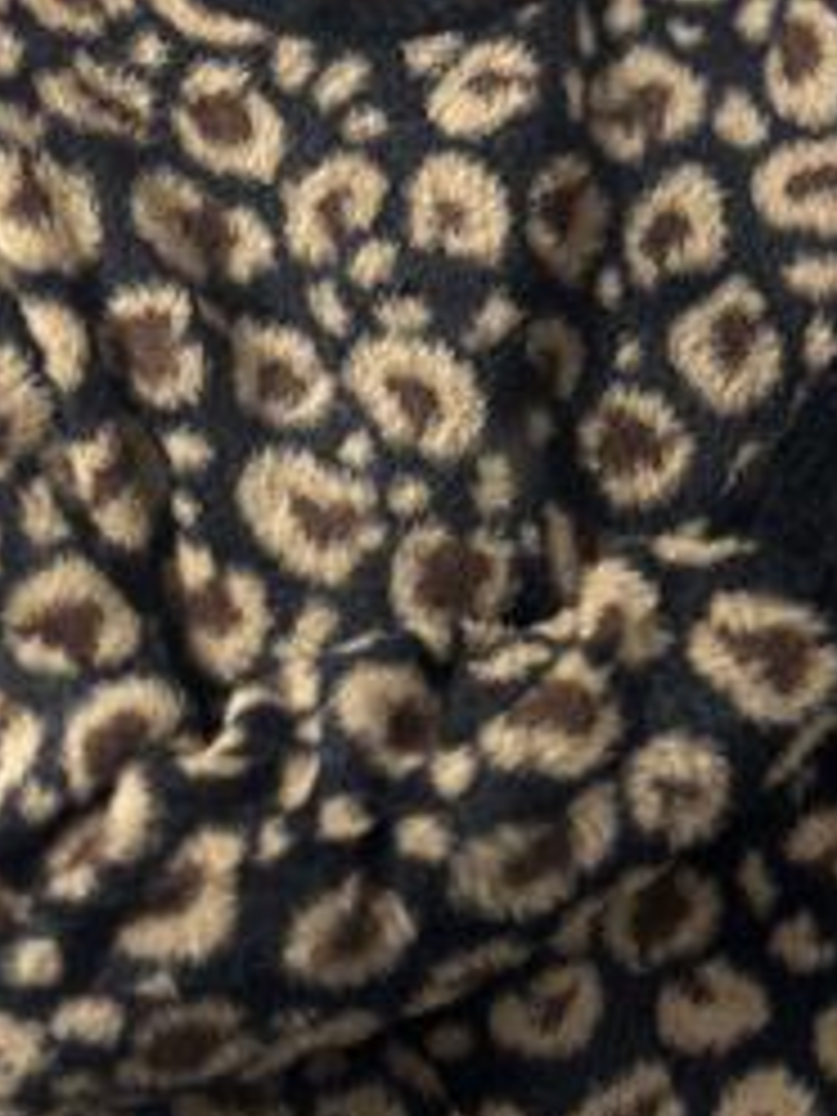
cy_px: 493
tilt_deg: -38.5
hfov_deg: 18.4
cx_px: 472
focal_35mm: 80
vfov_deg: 24.4
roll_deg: +1.8
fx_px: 2579
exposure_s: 1/100
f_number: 1.78
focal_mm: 6.86
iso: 160
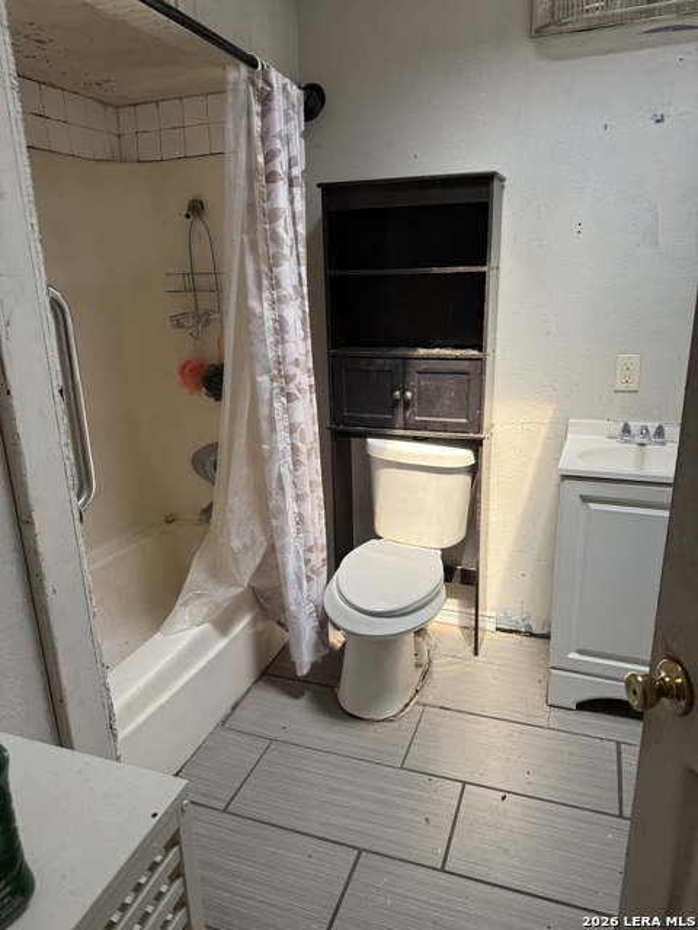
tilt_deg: -16.3
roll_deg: +0.8
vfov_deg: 71.6
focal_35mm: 24
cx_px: 349
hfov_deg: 56.8
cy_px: 465
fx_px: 645
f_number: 1.78
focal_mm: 6.76
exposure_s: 1/121
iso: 160
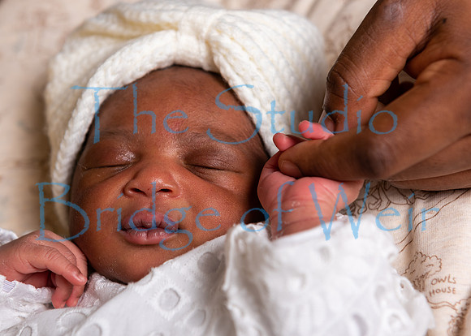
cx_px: 214
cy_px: 139
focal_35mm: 71
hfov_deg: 27.8
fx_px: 952
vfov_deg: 20.0
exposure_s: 1/160
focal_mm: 58
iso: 100
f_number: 4
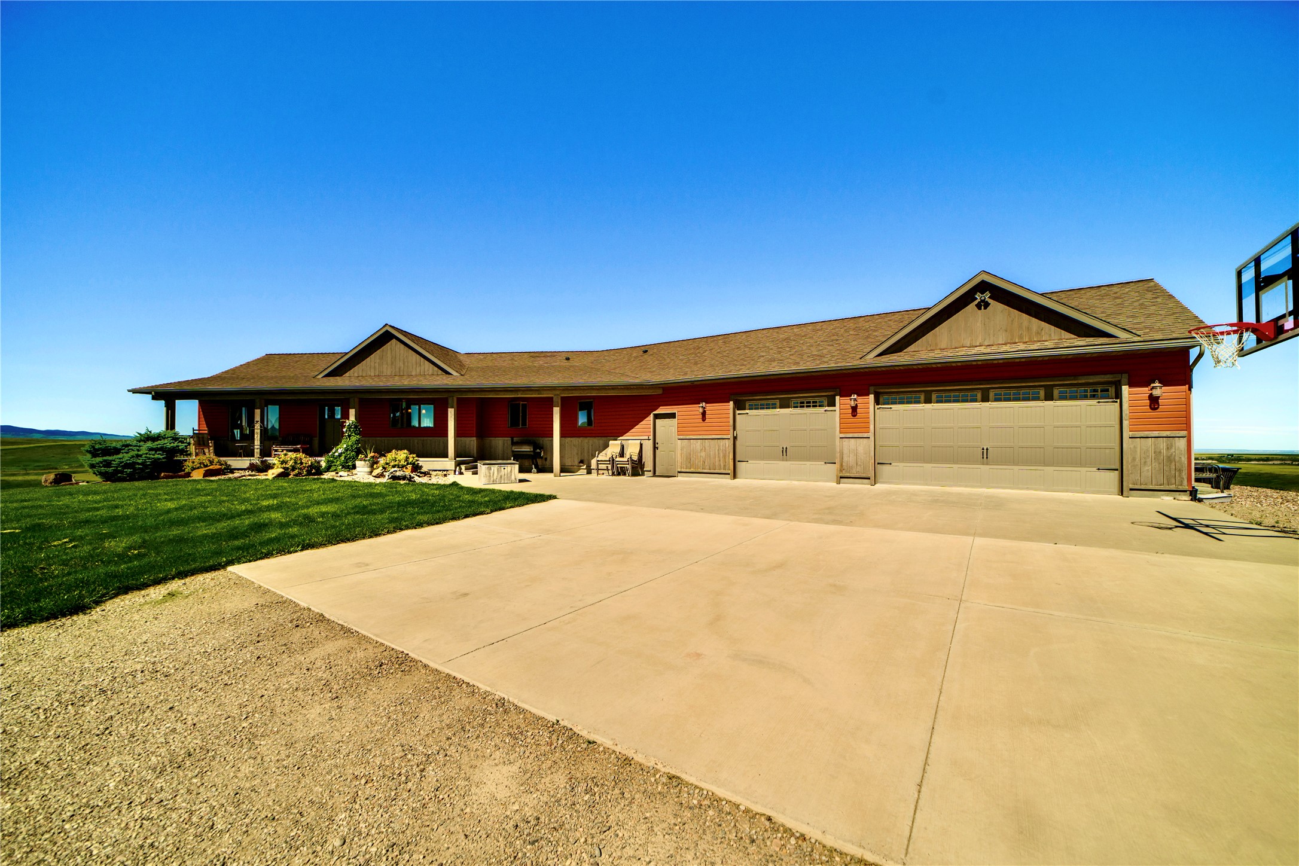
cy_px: 433
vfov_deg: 81.2
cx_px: 650
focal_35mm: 14
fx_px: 505
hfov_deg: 104.3
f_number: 5
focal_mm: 14
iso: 200
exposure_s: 1/2500
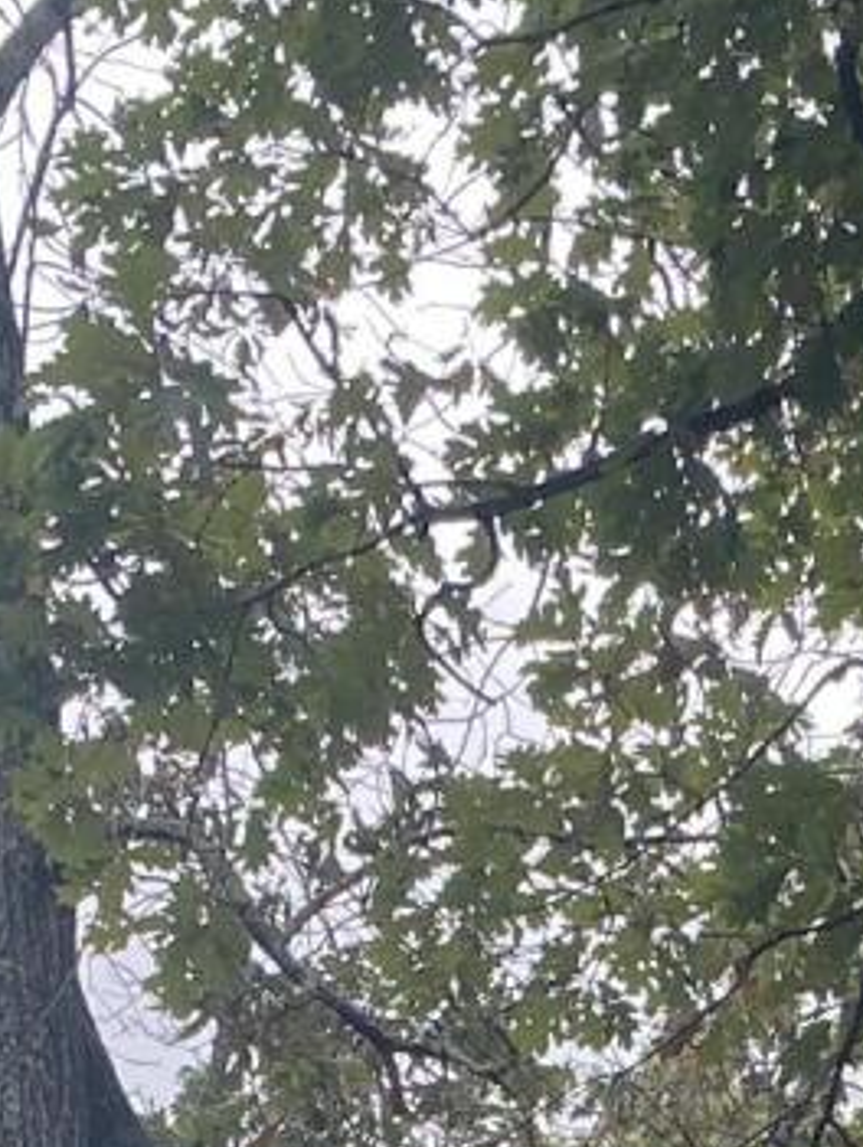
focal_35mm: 148
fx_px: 4911
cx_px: 1429
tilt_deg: +14.9
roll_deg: -1.6
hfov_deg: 9.7
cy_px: 3046
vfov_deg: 10.7
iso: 32
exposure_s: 1/215
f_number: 1.8
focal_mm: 4.25
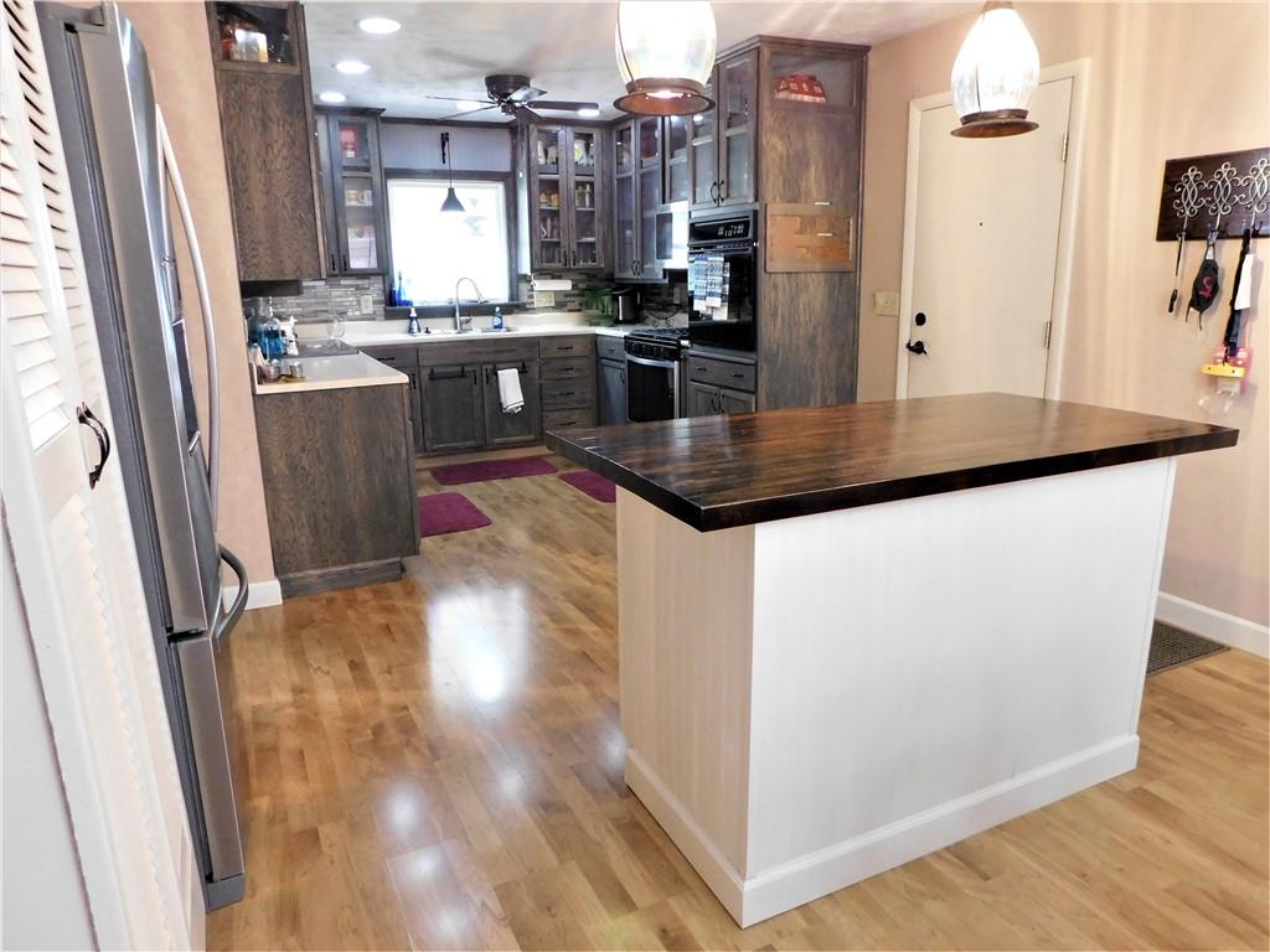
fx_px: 844
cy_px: 476
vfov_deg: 58.9
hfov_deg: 73.9
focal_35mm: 23
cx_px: 635
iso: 400
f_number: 3
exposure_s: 1/13
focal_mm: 4
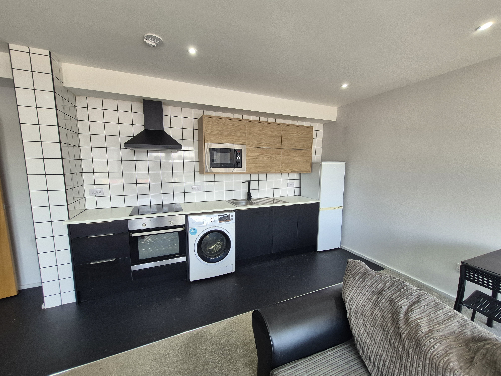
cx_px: 250
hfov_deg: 106.2
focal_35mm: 13
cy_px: 188
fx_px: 188
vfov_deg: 89.9
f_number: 2.2
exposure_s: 1/100
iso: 80
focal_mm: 1.74
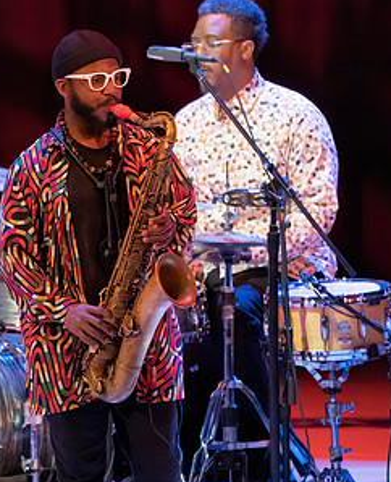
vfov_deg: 2.3
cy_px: 307
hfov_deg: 1.9
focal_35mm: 832
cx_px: -87
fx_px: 11926
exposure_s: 1/250
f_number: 5.6
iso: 6400
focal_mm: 394
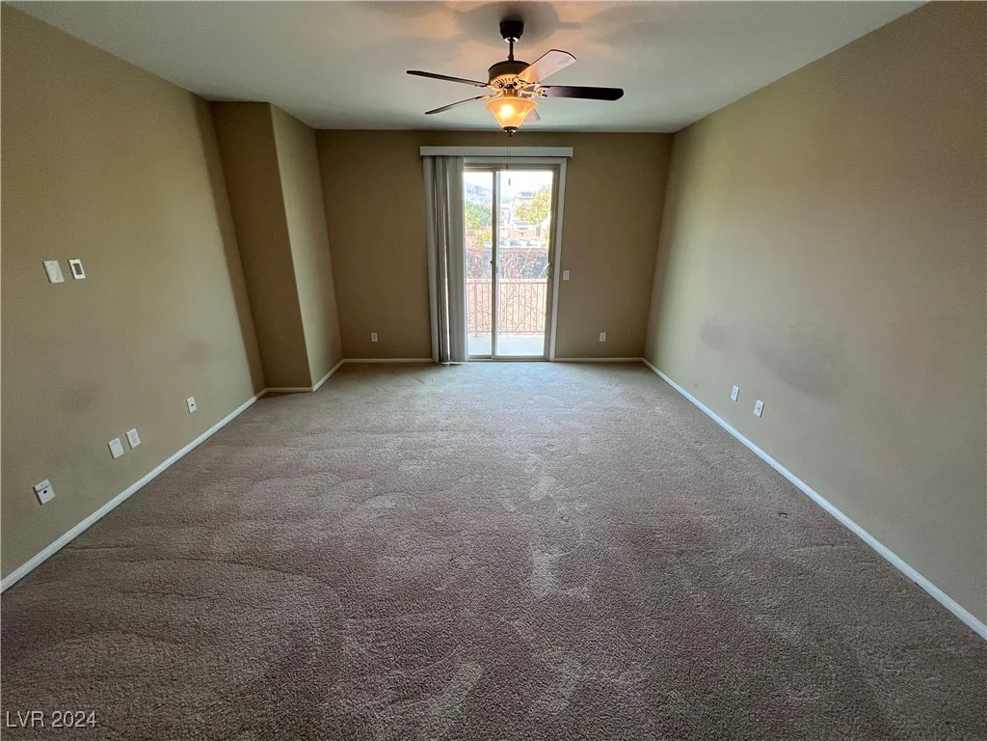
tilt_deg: -19.6
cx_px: 494
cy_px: 370
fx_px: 371
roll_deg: -0.6
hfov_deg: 106.2
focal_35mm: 13
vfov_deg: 89.9
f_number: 1.8
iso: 125
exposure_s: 1/120
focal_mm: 1.57
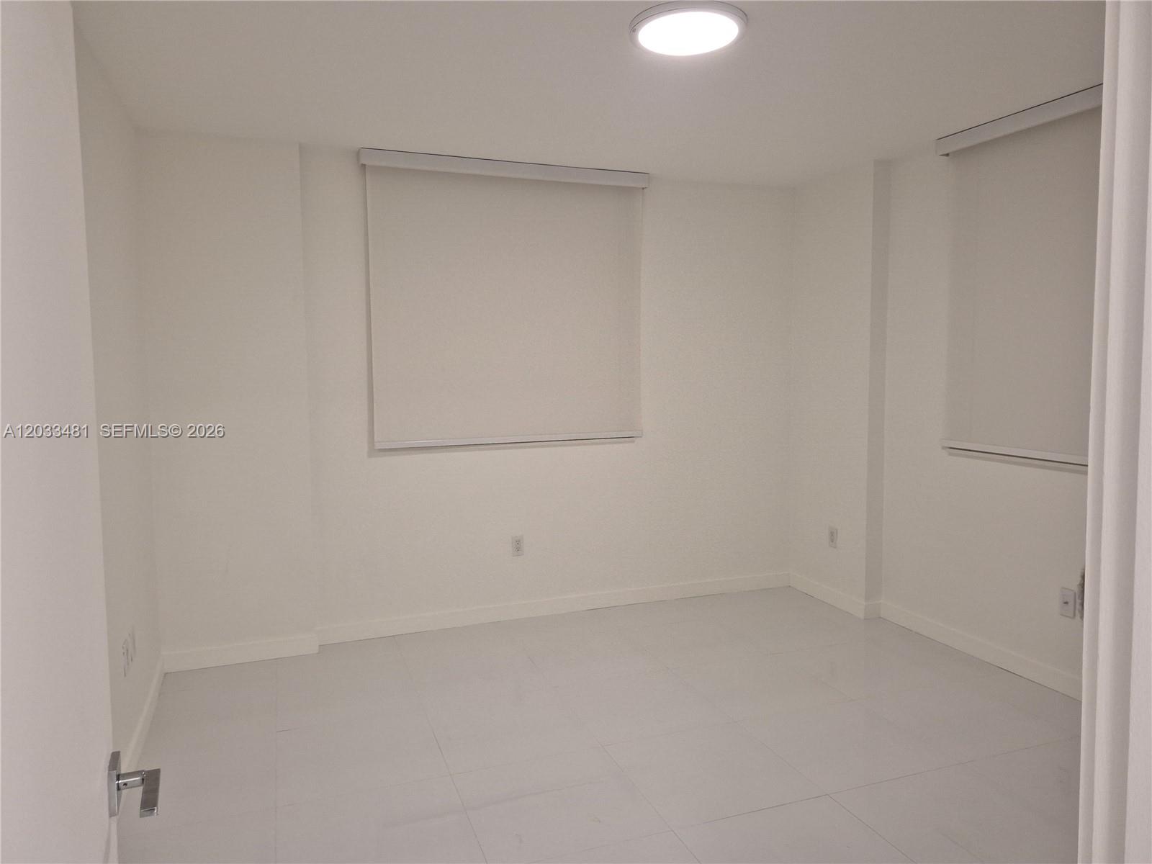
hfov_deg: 73.9
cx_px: 576
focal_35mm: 23
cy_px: 432
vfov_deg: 58.9
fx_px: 765
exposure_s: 1/120
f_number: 1.8
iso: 400
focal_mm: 5.4
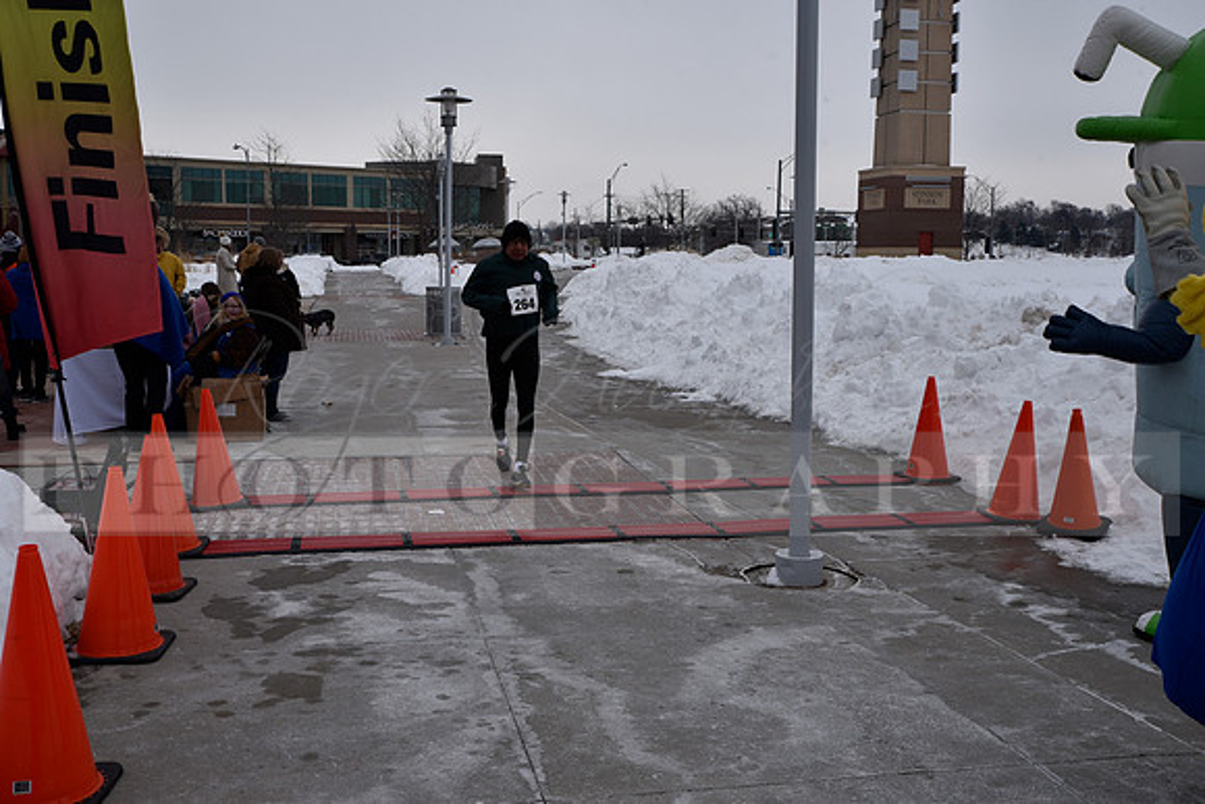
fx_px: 1205
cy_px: 402
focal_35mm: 36
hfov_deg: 53.1
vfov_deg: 36.9
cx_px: 602
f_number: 11
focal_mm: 36
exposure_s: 1/500
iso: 400
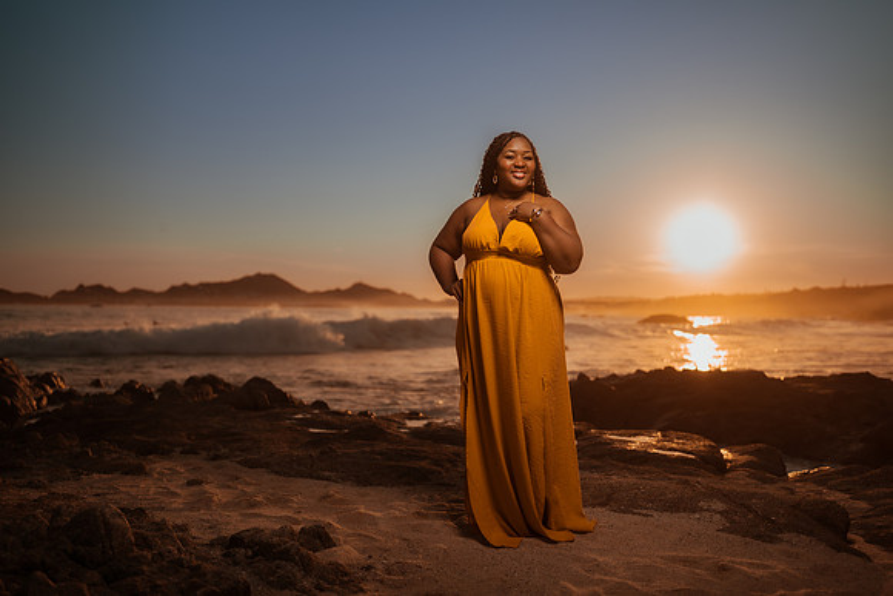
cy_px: 298
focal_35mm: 35
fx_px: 868
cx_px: 446
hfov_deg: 54.4
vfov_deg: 37.9
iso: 100
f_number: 1.8
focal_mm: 35
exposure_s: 1/8000
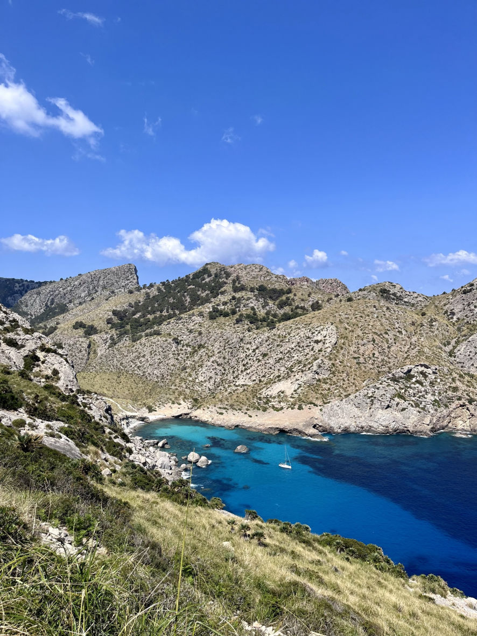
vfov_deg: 67.3
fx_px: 478
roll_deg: +2.5
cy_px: 318
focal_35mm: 26
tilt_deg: -0.9
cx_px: 238
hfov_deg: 53.1
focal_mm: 5.1
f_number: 1.6
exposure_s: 1/4016
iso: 50
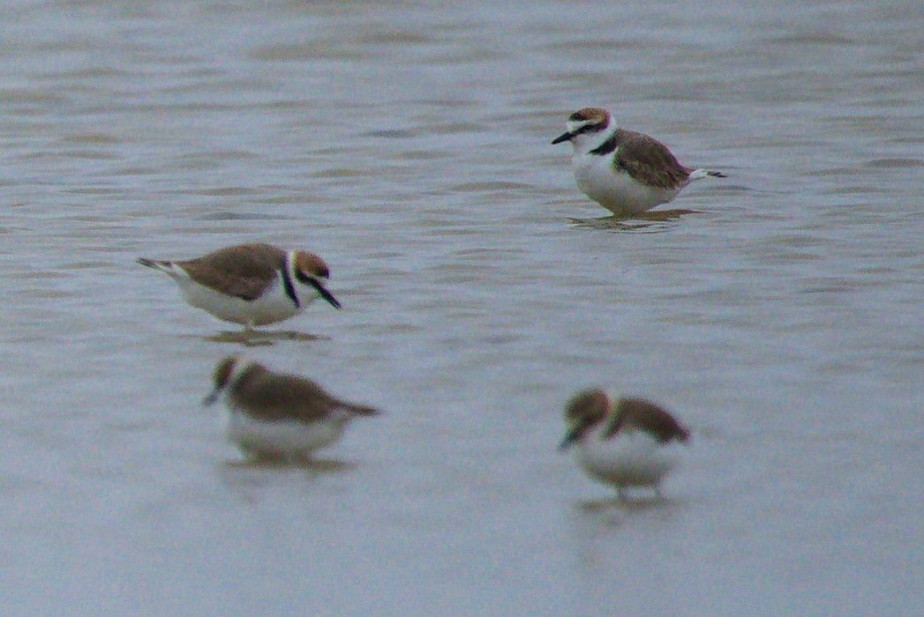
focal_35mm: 600
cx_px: 462
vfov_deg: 2.3
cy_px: 308
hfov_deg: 3.4
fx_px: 15412
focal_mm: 600
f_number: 6.3
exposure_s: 1/1250
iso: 400
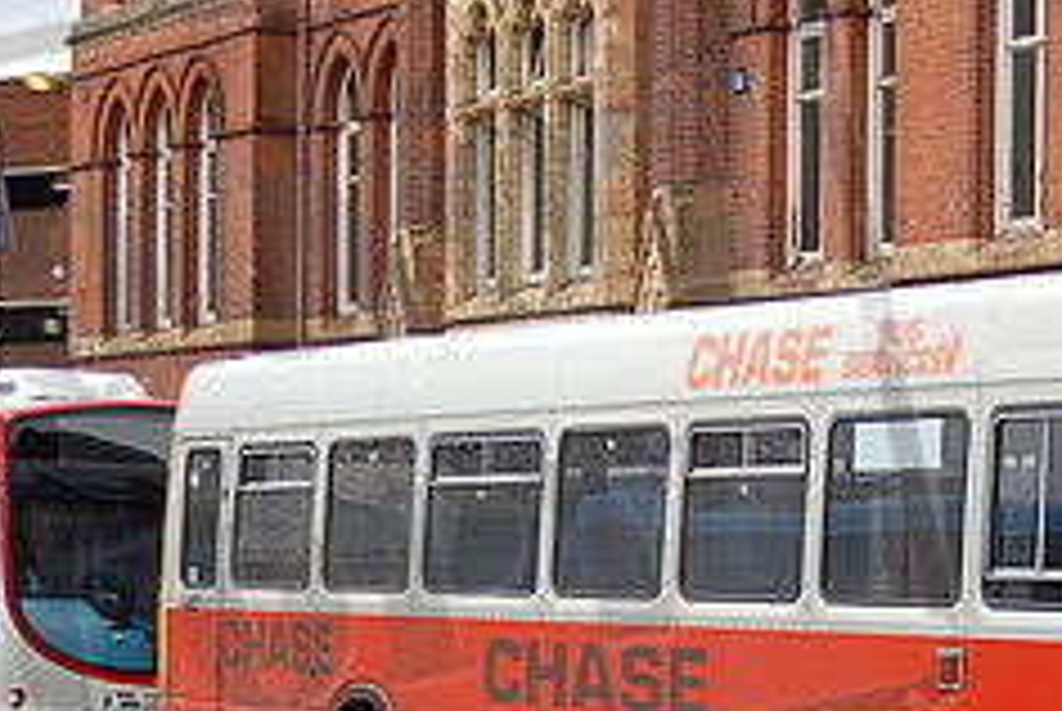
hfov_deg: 16.2
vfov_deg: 11.0
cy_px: 578
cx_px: 918
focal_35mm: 125
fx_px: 3692
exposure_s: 1/500
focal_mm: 34
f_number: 4.5
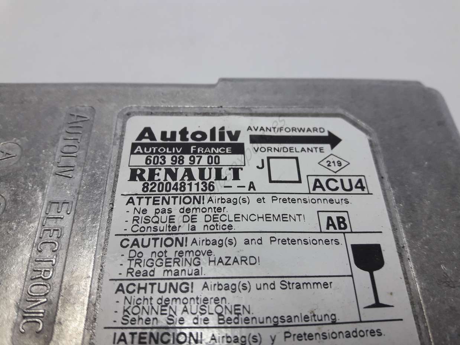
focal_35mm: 28
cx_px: 230
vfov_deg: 49.7
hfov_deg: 63.5
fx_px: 372
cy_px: 172
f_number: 1.9
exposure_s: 1/100
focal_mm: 3.7
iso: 64
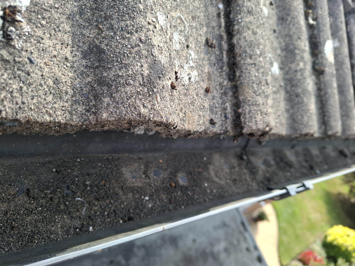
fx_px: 236
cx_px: 178
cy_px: 133
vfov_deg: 58.9
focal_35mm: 23
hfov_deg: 73.9
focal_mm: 5.54
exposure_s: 1/299
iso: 50
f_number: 1.8
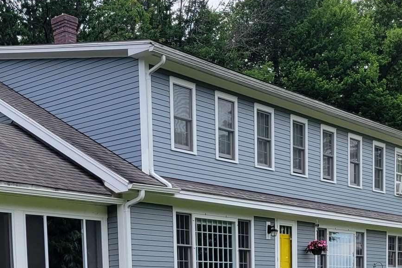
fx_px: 804
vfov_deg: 17.5
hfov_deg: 27.3
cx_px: 59
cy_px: 373
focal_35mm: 72
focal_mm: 5.4
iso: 40
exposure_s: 1/1283
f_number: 1.8
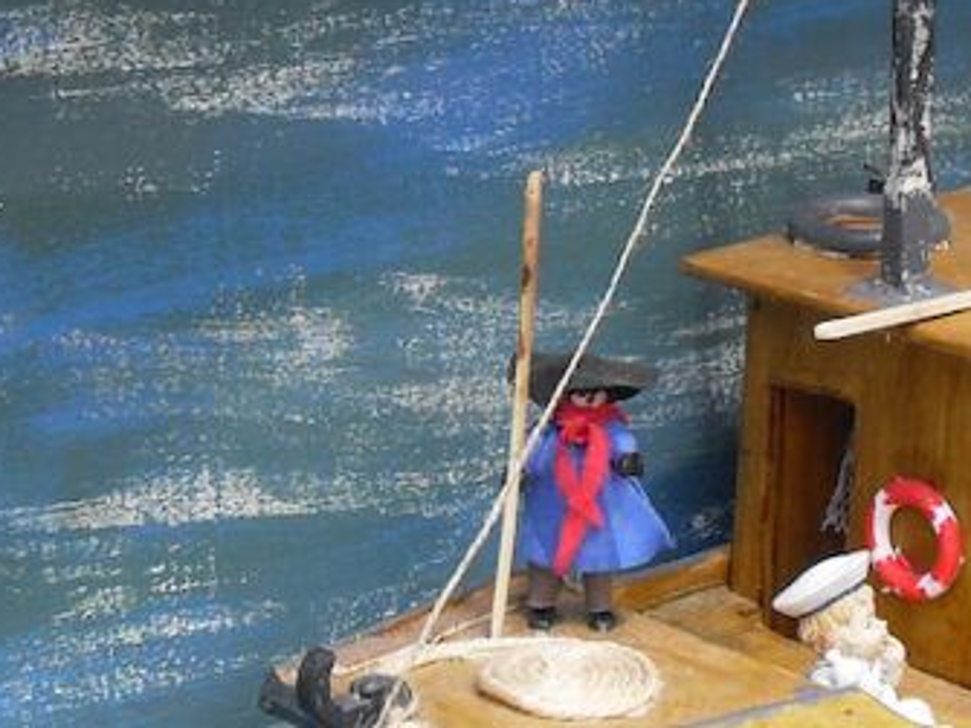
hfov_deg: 17.4
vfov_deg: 13.0
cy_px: 125
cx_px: 678
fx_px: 3169
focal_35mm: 113
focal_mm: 6.3
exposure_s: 1/125
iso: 80
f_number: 2.8
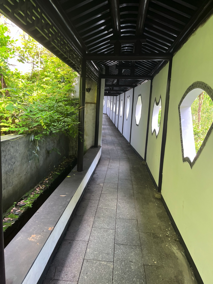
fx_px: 213
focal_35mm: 26
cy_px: 142
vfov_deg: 67.3
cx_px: 106
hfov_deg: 53.1
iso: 64
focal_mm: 5.1
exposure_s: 1/121
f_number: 1.6
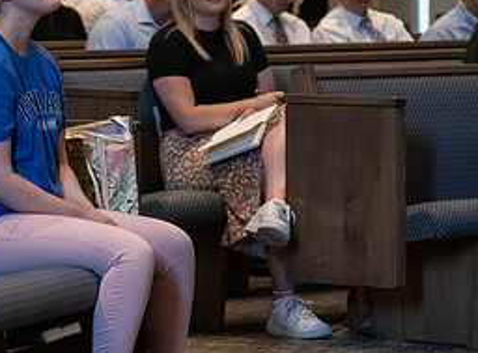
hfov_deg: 6.4
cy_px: 90
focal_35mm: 311
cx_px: 139
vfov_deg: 4.7
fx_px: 4270
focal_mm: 120
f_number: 4
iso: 3200
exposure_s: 1/250
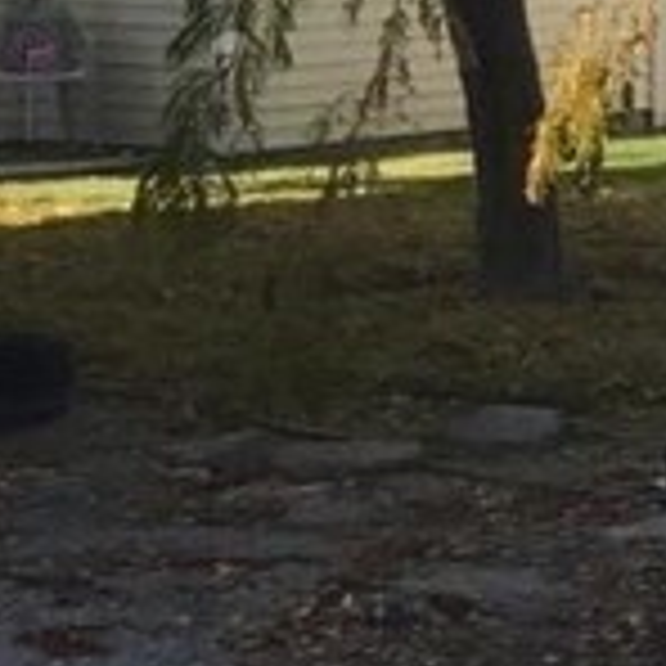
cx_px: 1852
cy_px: 52
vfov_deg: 9.2
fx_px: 4114
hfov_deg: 8.2
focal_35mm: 189
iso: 25
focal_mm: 3.3
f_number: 2.4
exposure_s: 1/815
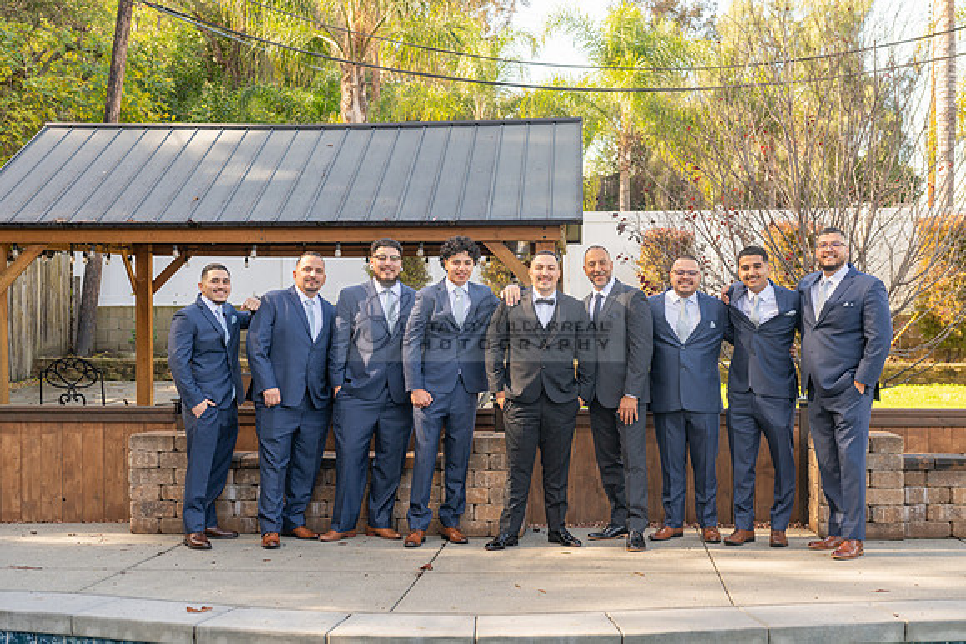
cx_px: 483
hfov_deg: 39.6
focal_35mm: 50
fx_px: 1342
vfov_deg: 27.0
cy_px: 322
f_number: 6.3
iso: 320
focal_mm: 50
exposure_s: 1/160
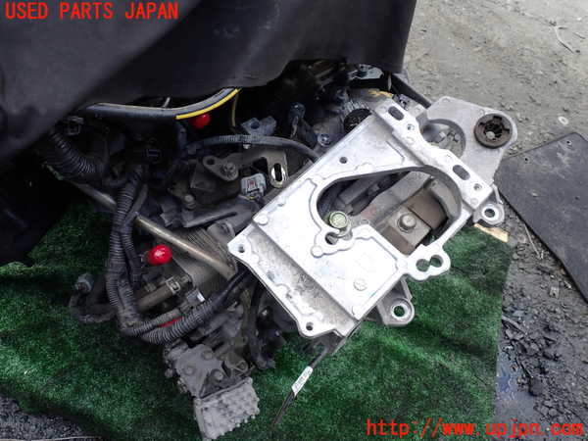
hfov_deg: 60.0
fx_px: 510
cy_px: 220
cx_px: 294
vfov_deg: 46.8
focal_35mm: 30
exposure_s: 1/80
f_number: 3.2
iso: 100
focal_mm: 5.4
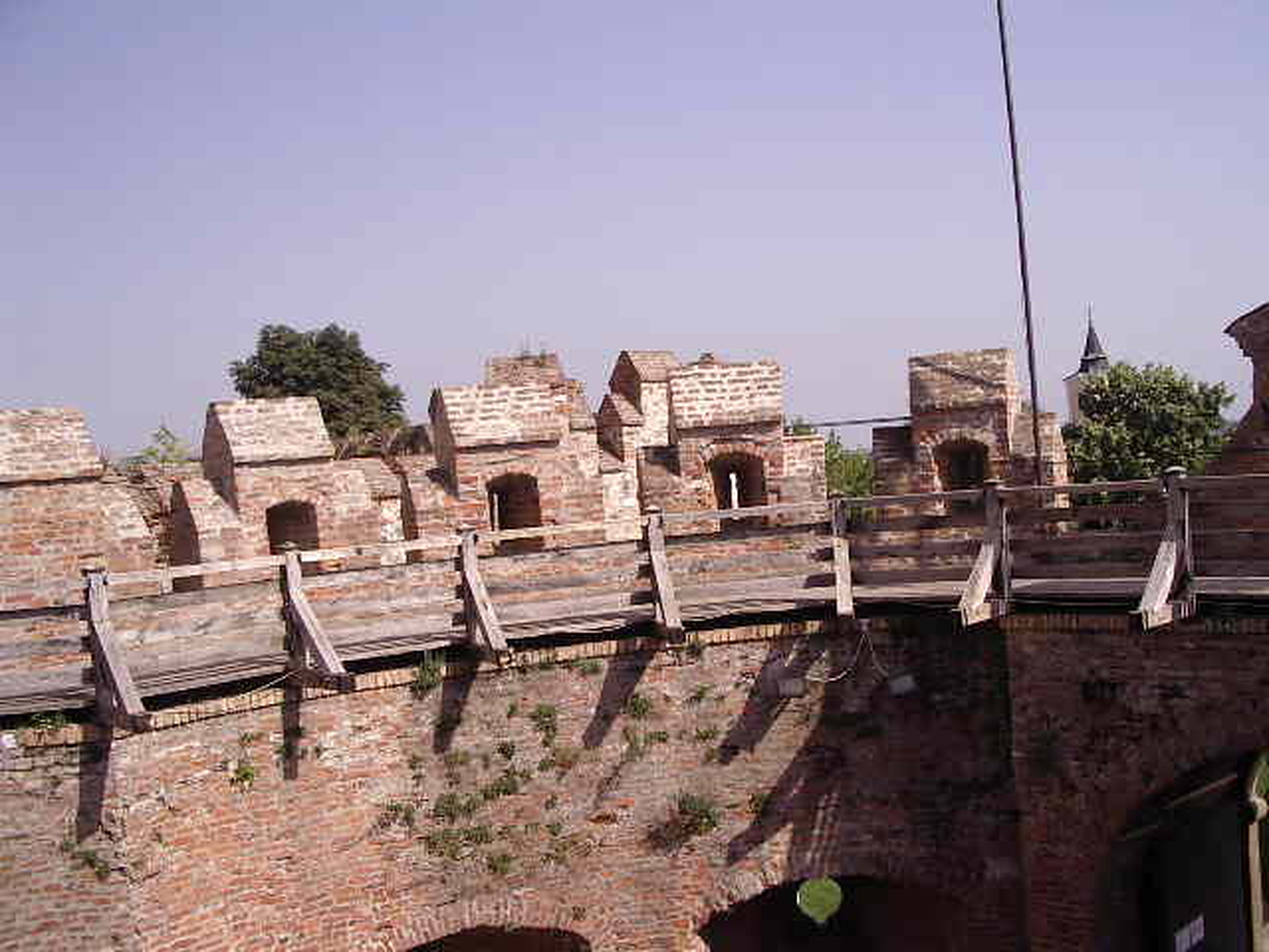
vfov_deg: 37.7
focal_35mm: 38
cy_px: 476
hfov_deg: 49.0
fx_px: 1393
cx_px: 634
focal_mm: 5.8
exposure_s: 1/400
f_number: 4.8
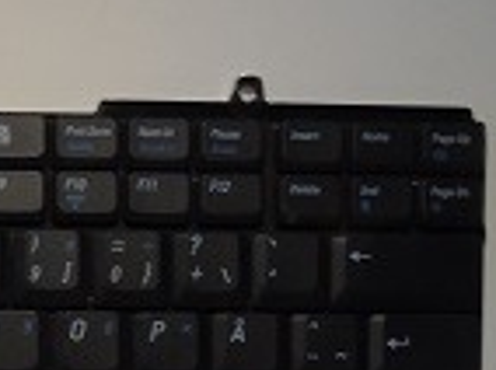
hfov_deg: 19.2
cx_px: -115
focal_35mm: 96
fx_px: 1373
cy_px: 384
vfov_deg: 15.0
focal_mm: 6.1
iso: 200
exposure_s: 1/8
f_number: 5.6
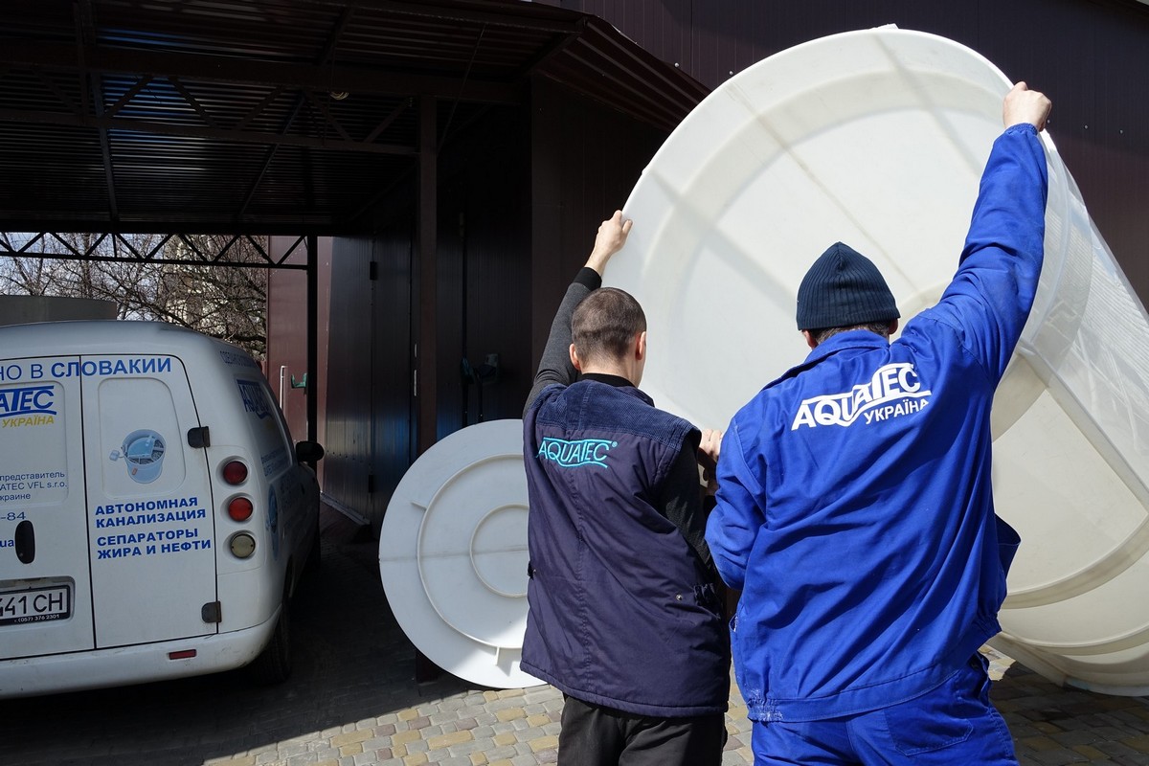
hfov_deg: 60.3
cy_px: 383
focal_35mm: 31
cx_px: 574
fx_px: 989
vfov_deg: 42.3
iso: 125
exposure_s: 1/125
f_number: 4
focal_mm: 11.22
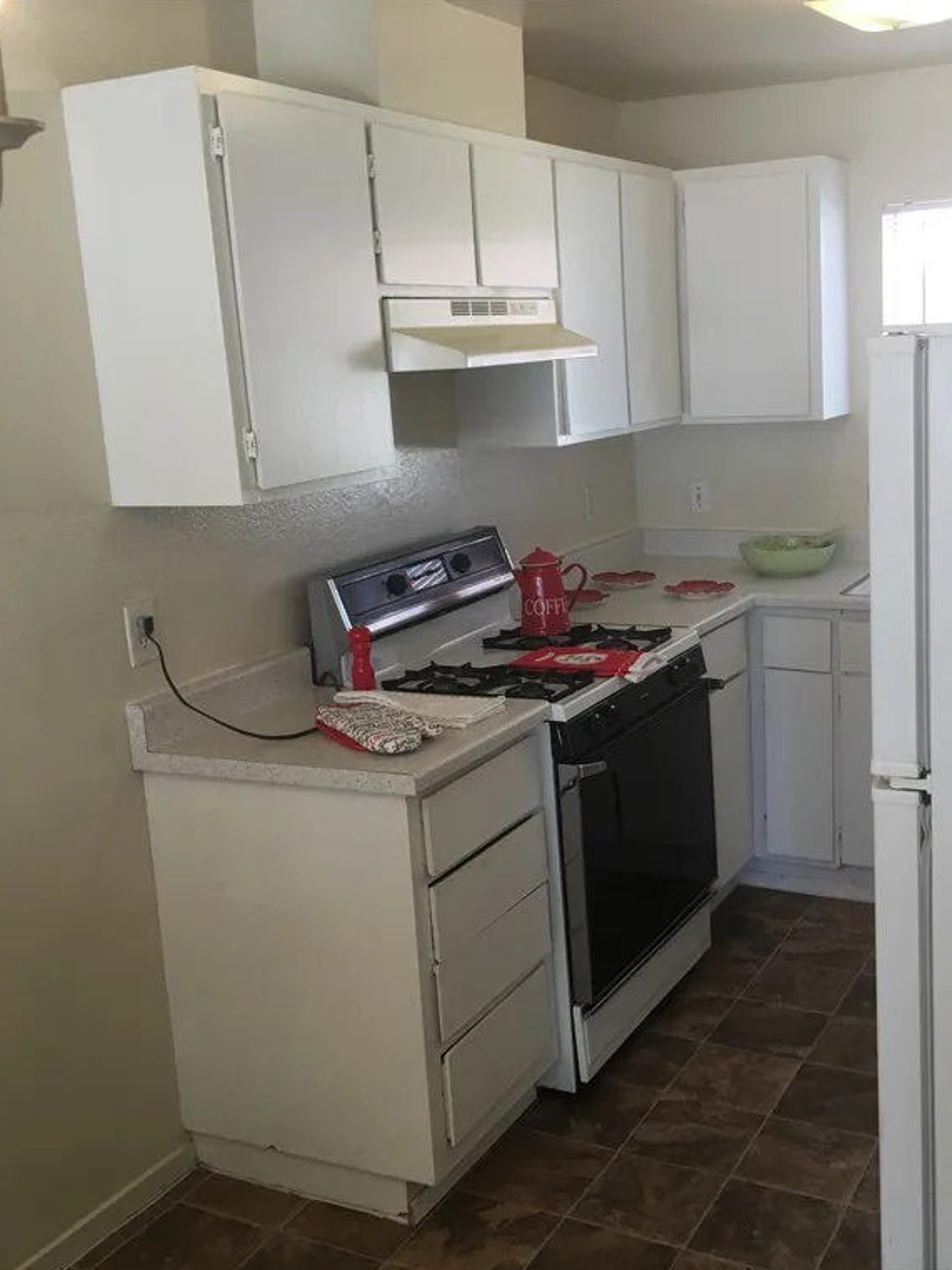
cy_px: 634
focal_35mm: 39
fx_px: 1430
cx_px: 595
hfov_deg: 36.6
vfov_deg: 47.9
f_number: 2.2
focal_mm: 4.15
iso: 25
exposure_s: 1/30
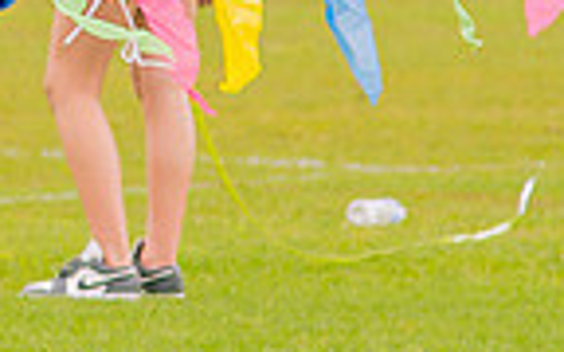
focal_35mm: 1043
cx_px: -170
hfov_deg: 2.0
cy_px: -172
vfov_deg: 1.3
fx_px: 16032
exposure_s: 1/200
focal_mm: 120
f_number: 4
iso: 200
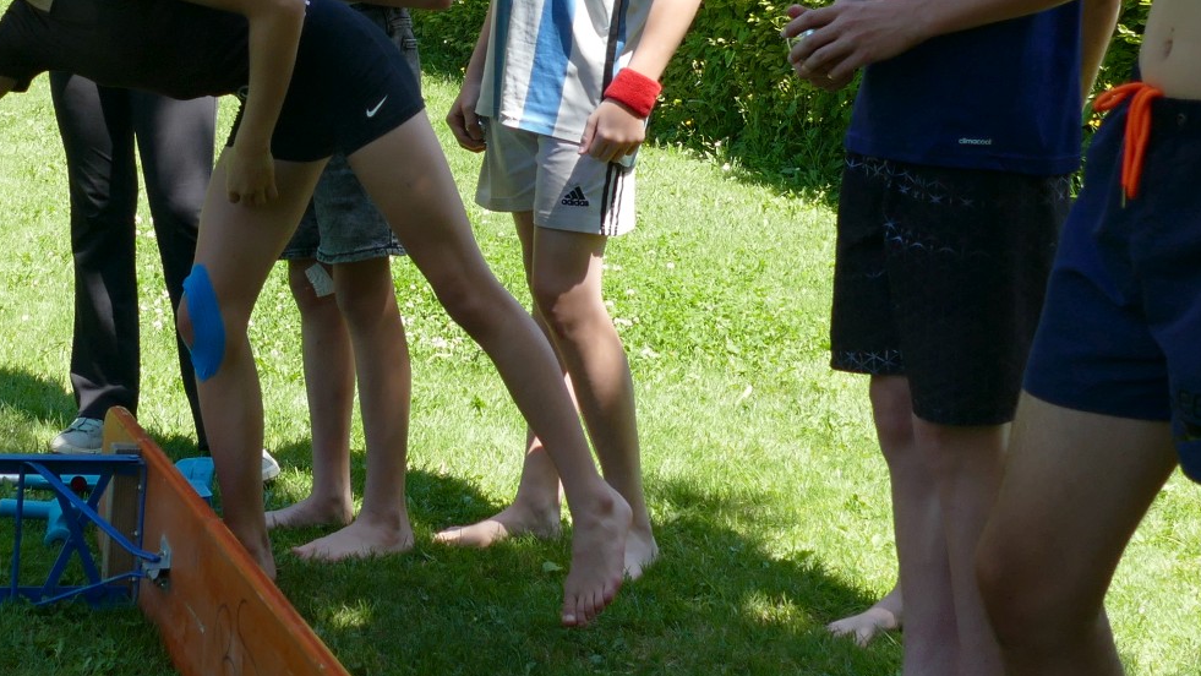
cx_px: 323
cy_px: 56
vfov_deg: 16.3
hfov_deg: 28.6
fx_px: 2325
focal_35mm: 73
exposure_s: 1/640
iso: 125
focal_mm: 9.14
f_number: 2.8
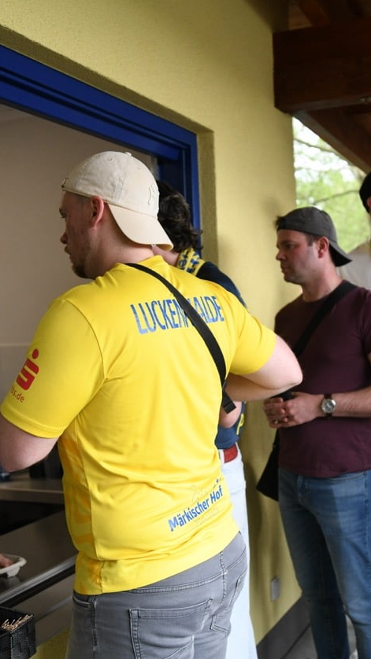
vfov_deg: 42.9
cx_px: 229
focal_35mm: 48
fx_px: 840
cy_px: 325
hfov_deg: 24.8
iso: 1800
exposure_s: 1/1600
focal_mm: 30
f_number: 2.8
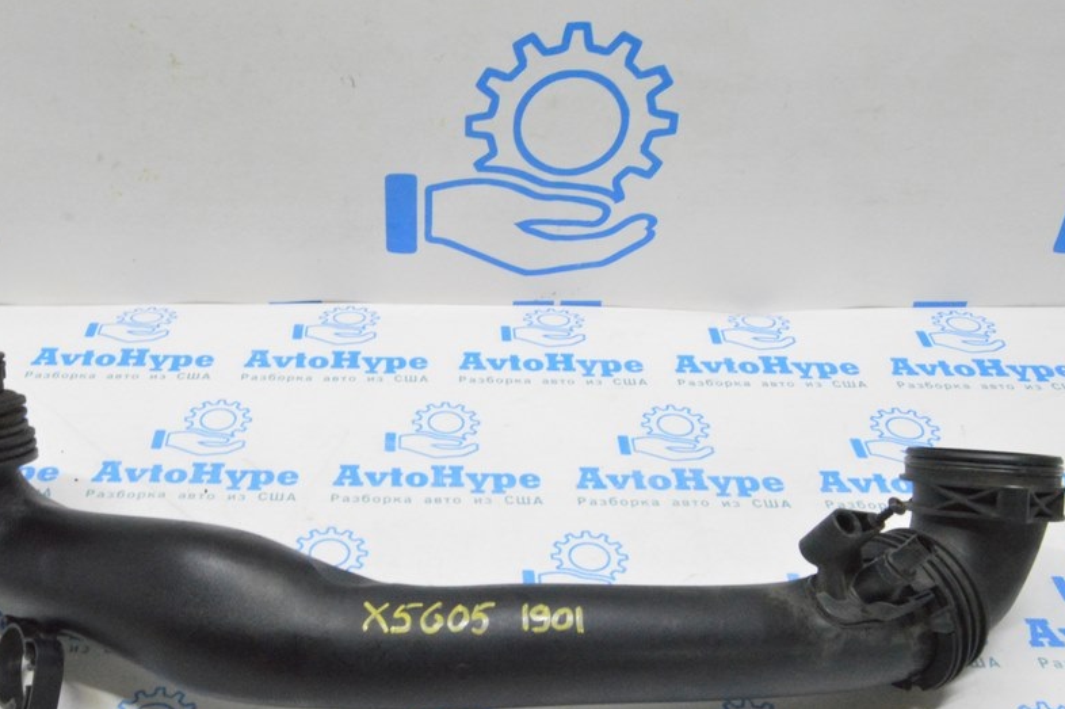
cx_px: 382
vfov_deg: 31.1
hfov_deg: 45.0
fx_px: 1271
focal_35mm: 43
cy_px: 384
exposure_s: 1/20
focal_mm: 22
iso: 6400
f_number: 20
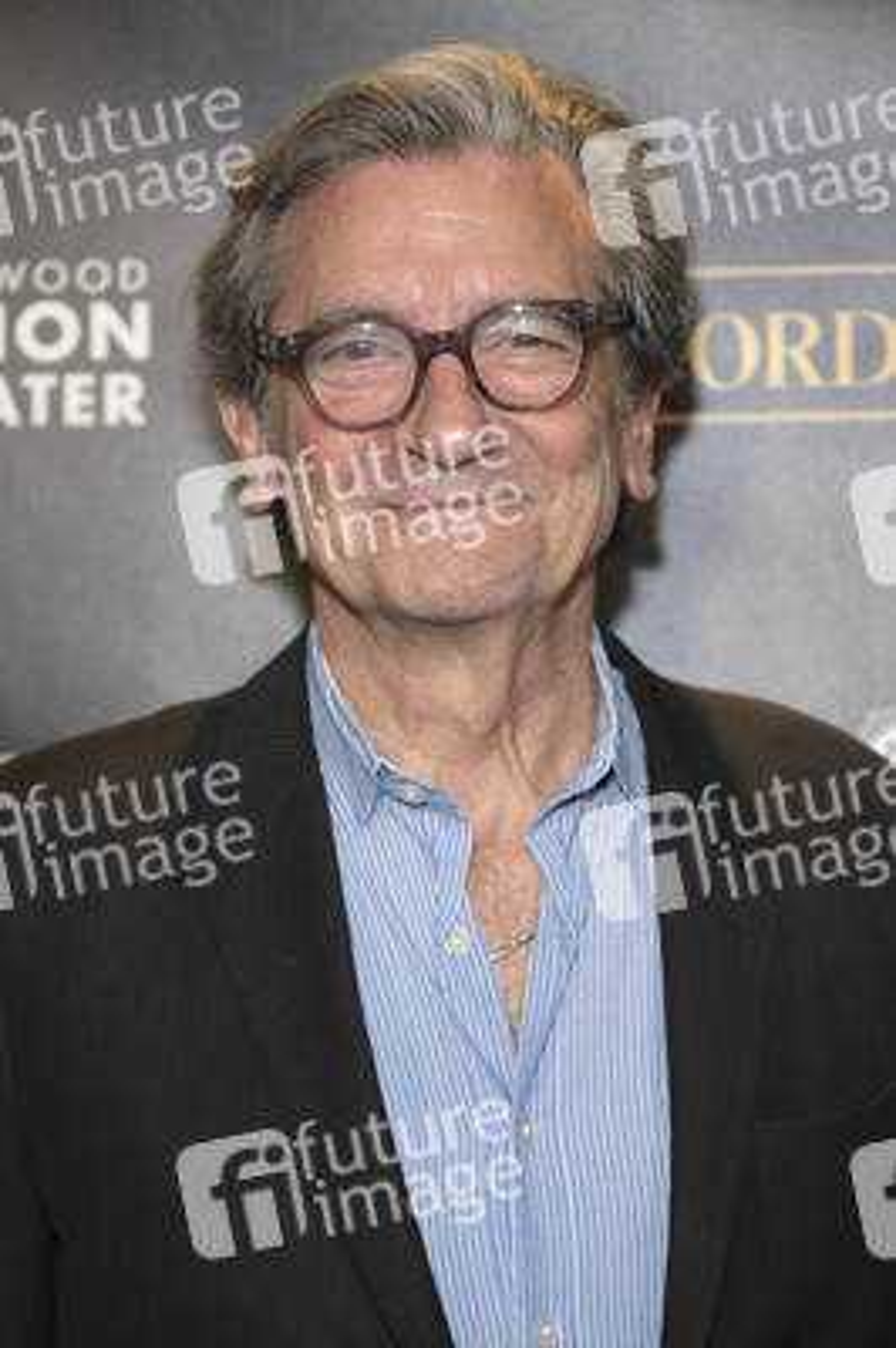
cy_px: 674
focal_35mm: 98
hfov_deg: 13.9
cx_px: 448
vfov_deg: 20.8
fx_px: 3665
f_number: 4
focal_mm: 98
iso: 800
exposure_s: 1/250
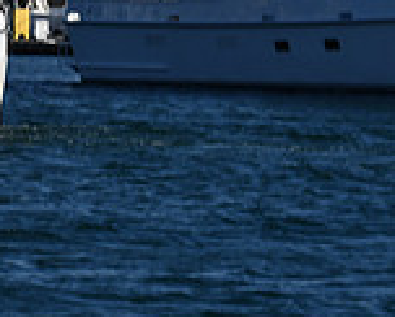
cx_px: -294
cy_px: -162
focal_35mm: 375
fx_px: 4390
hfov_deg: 5.1
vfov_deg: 4.1
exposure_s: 1/640
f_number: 9
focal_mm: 70
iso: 100
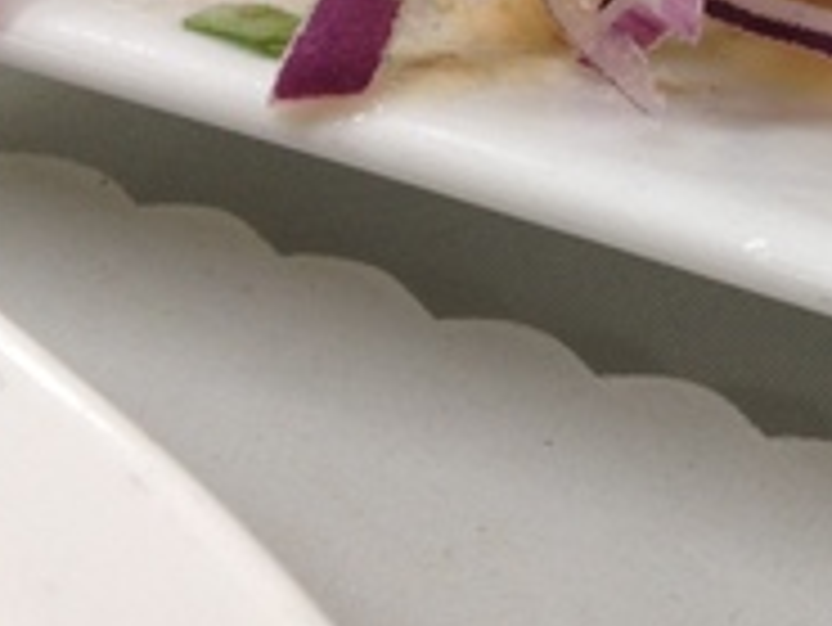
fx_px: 2910
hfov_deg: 15.3
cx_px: 1156
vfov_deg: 11.6
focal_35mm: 121
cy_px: -365
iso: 64
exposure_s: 1/30
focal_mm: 4.28
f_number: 2.4
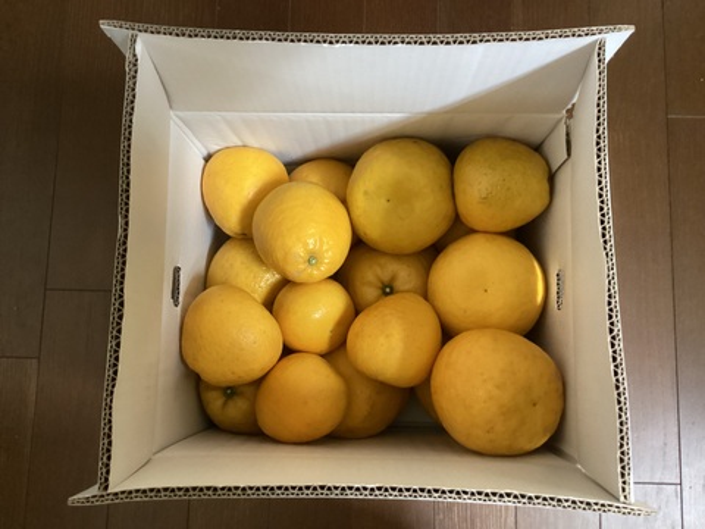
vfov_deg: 45.4
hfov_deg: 58.4
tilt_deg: -82.9
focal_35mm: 31
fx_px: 631
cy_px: 264
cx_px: 352
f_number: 2.4
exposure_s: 1/40
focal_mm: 3.3
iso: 320
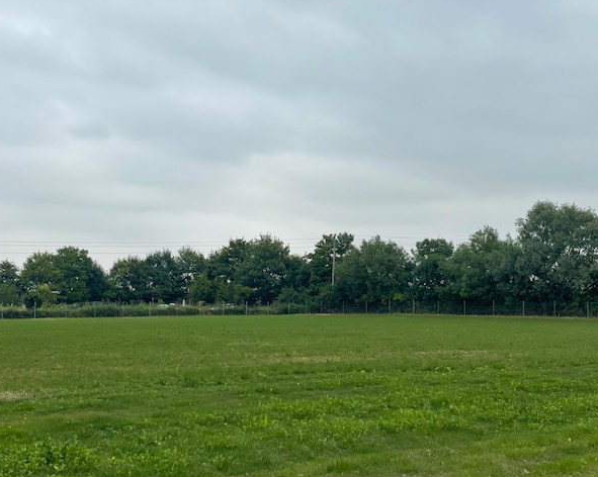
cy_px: 237
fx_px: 973
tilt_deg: +3.3
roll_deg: +0.3
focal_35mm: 55
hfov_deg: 34.2
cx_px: 311
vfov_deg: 27.6
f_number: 2
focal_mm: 6
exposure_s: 1/872
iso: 25
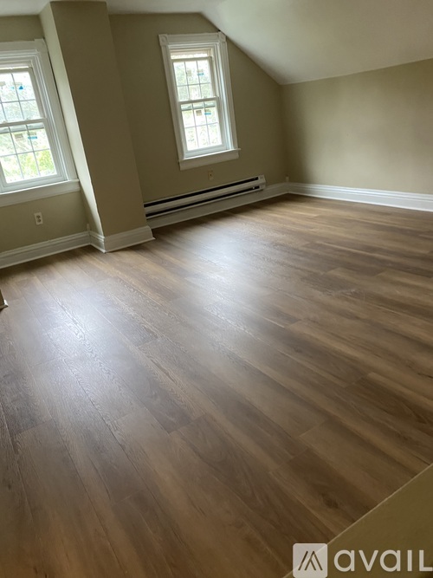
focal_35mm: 26
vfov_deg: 67.3
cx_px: 216
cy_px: 289
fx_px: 434
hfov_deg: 53.0
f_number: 1.8
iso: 200
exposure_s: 1/60
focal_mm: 4.25
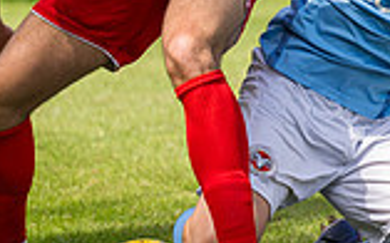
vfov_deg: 2.9
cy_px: -38
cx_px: 517
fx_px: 4802
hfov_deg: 4.6
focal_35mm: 452
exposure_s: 1/800
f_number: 2.8
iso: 50
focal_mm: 98
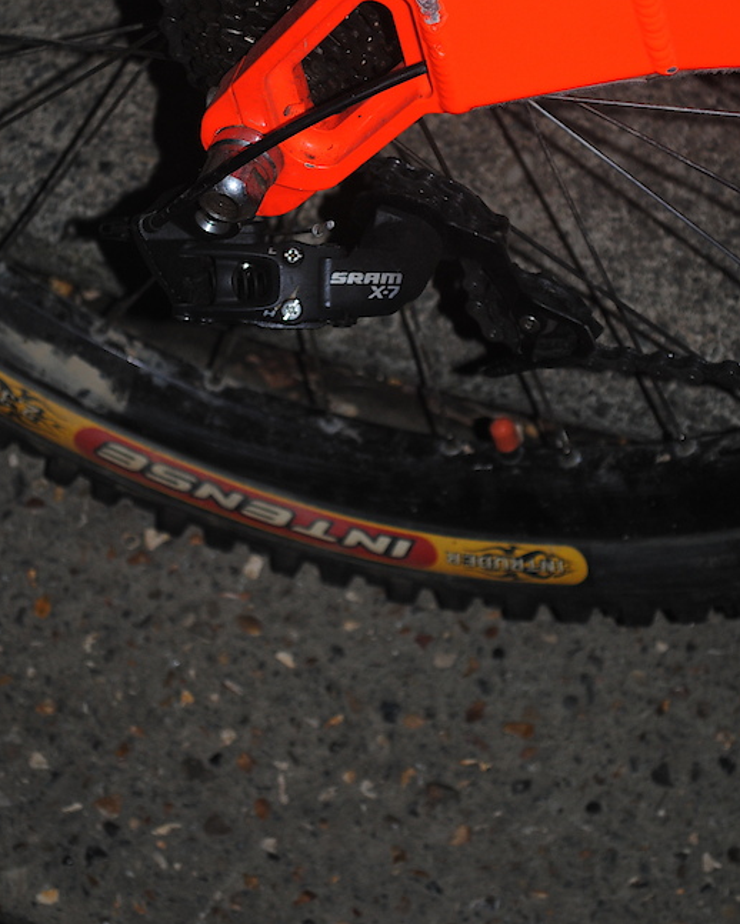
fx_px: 3174
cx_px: 365
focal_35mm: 116
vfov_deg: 16.5
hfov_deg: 13.3
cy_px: 280
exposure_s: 1/60
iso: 200
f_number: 5.6
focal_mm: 52
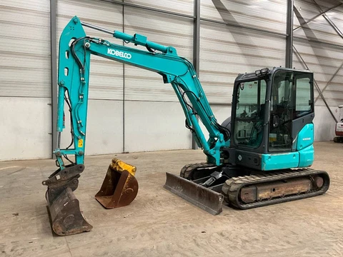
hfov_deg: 61.7
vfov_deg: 48.2
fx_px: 287
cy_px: 128
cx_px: 172
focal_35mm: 29
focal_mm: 3
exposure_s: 1/60
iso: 160
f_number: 1.8
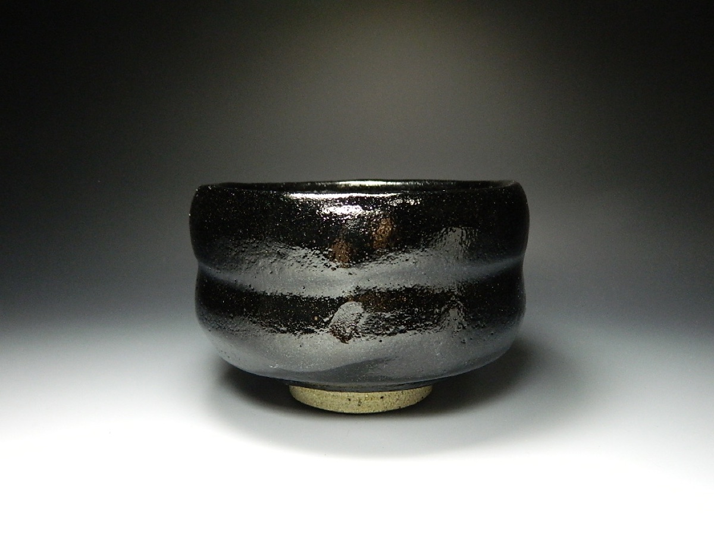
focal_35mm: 31
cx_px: 357
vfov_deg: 45.4
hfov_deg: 58.4
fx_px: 639
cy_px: 268
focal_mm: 5.6
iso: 400
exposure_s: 1/80
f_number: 3.2
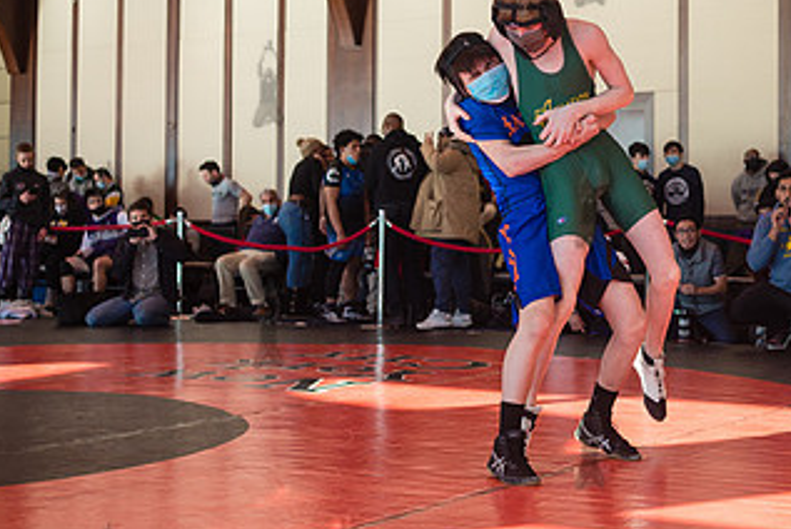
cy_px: 203
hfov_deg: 30.9
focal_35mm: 64
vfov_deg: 21.2
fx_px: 1407
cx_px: 589
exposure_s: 1/400
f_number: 3.5
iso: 400
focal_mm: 35
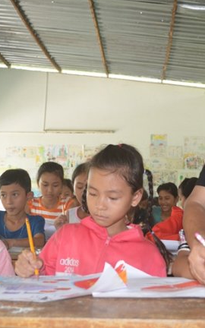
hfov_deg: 27.4
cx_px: 121
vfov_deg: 42.6
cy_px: 165
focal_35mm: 47
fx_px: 420
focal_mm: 20
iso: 400
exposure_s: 1/80
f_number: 3.8
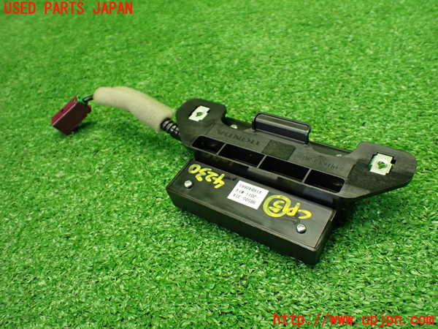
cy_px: 164
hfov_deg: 60.0
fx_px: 380
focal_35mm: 30
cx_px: 219
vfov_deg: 46.8
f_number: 2.3
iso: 640
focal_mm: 5.4
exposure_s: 1/125
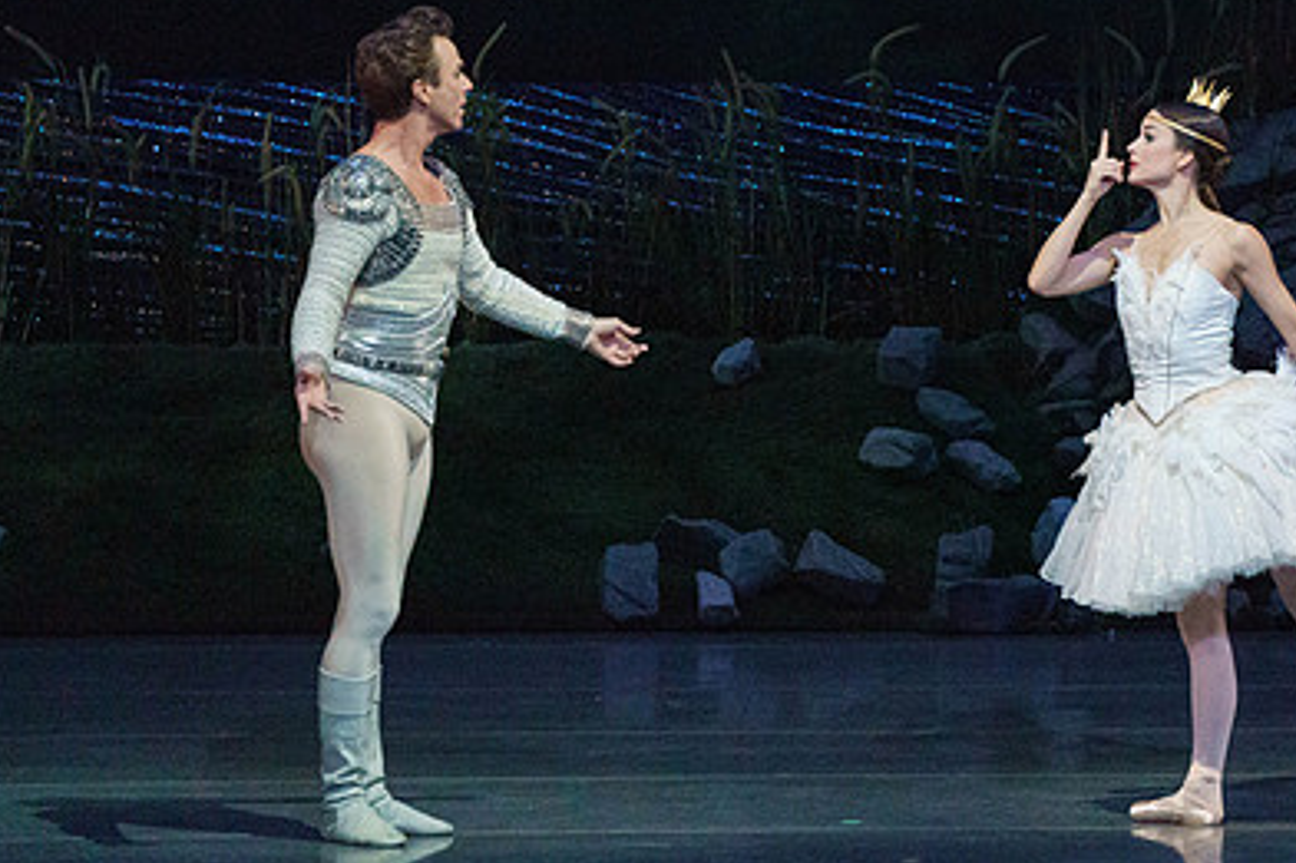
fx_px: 17740
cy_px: 299
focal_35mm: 493
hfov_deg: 4.2
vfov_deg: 2.8
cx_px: 873
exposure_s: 1/320
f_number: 5.6
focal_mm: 333
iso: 8000
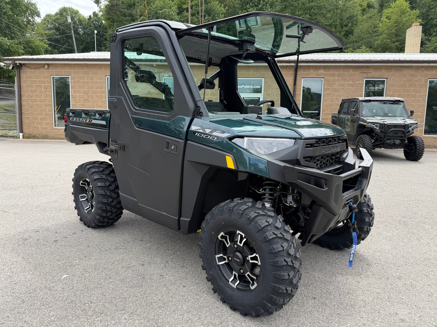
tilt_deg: -7.3
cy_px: 164
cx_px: 218
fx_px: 303
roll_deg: -1.0
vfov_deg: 56.8
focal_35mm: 24
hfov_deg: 71.6
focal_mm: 6.76
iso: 80
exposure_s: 1/1174
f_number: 1.78
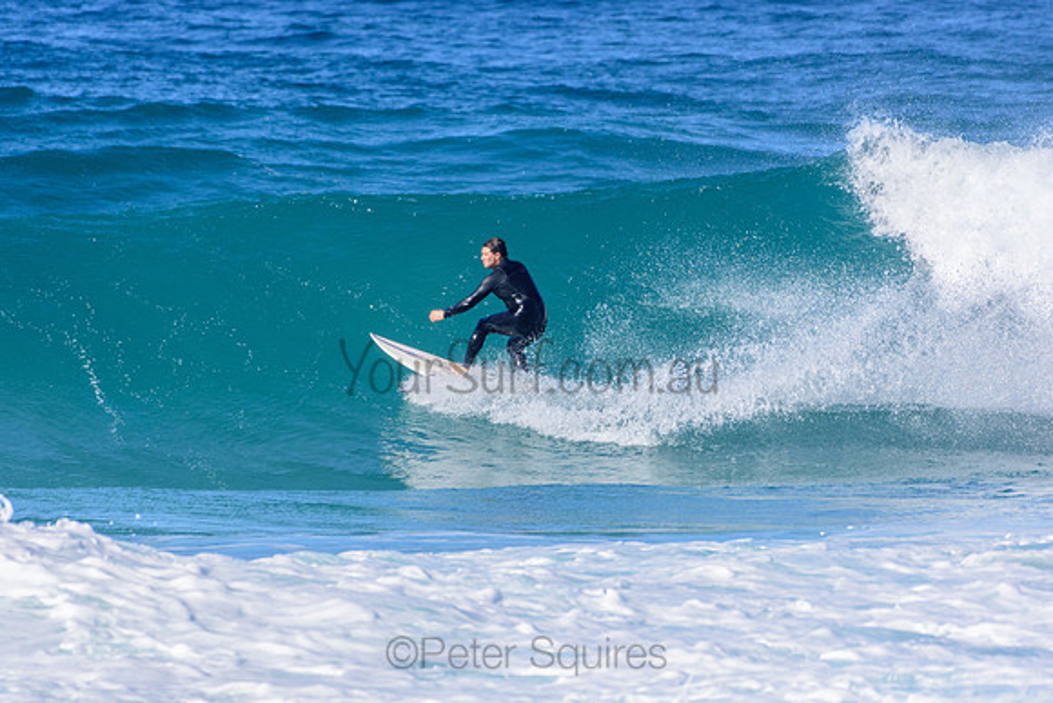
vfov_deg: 1.8
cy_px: 352
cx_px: 526
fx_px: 21942
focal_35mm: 750
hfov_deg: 2.7
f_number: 5.6
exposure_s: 1/2000
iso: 320
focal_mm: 500
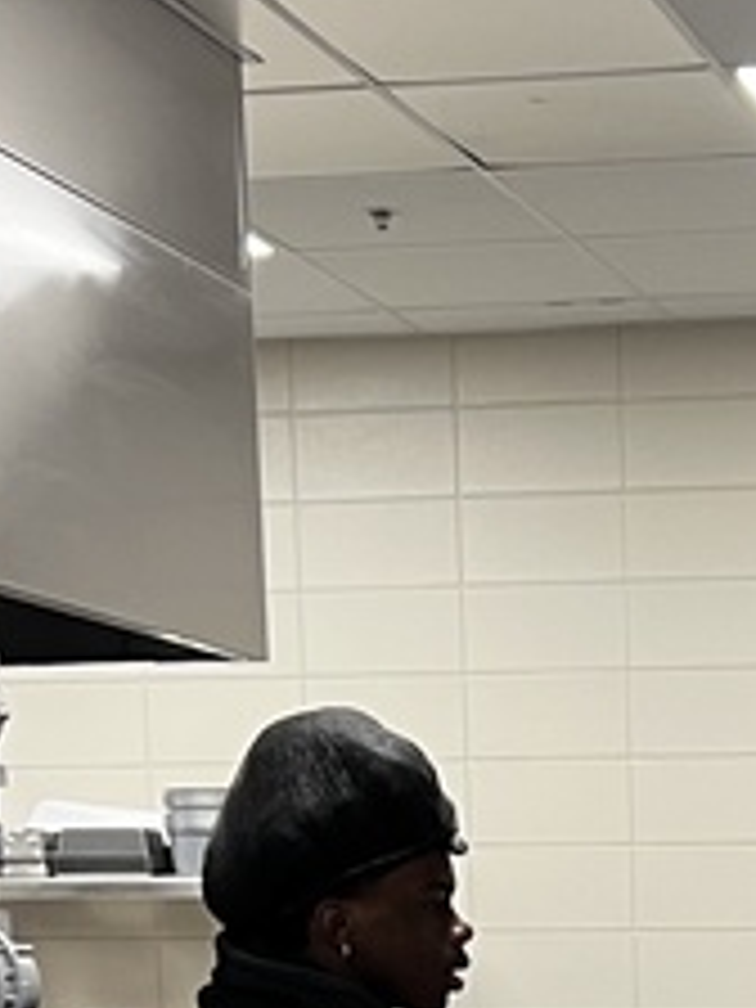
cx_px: 954
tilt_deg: -9.6
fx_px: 3465
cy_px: 1562
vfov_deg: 15.2
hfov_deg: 12.1
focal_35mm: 119
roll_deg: -0.1
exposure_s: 1/60
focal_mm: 5.7
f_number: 1.5
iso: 100
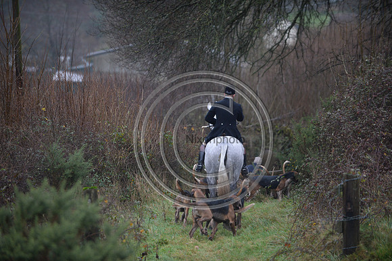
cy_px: 130
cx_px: 196
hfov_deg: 10.3
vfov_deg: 6.9
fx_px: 2176
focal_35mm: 200
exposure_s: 1/800
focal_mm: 200
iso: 1600
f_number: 2.8
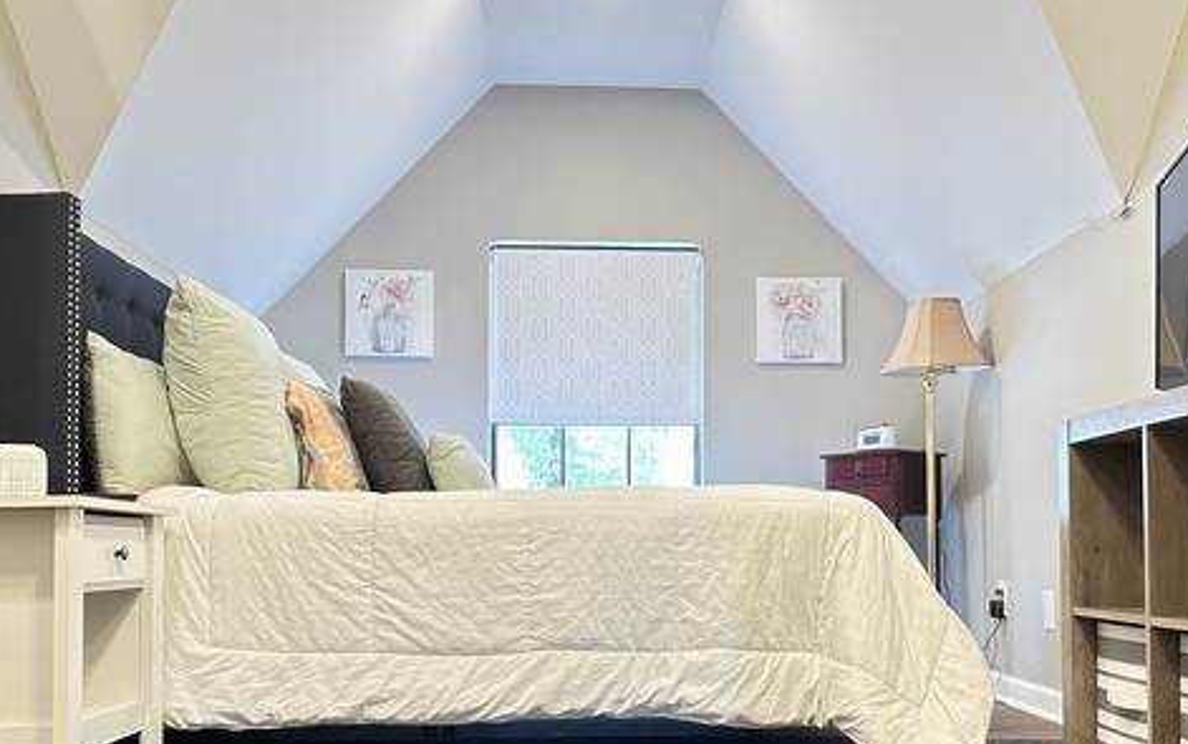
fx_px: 1166
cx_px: 632
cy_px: 484
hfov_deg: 53.9
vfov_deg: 35.1
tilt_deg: +3.6
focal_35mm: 36
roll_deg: -0.2
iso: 640
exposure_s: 1/60
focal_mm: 6.86
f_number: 1.78
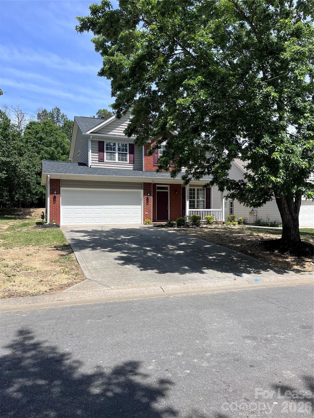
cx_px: 157
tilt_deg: +1.6
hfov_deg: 53.1
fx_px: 314
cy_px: 209
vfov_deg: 67.3
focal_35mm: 26
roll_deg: -0.5
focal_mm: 5.1
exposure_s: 1/2571
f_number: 1.6
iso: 50
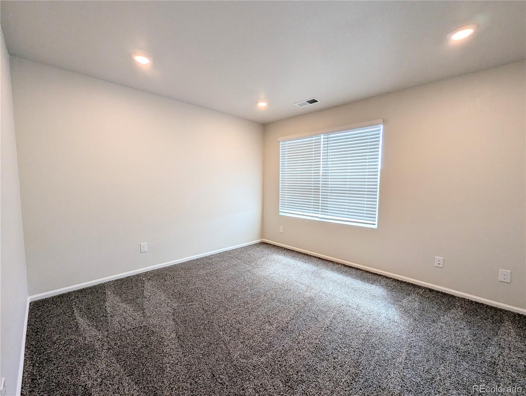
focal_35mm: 13
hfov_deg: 106.1
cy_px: 198
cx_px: 263
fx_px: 198
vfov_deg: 90.1
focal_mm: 1.95
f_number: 2.2
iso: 66
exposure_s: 1/120
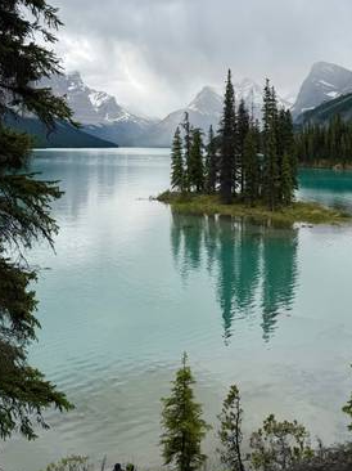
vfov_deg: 43.7
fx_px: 570
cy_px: 134
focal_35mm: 42
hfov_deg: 34.2
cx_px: 211
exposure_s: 1/3953
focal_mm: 6.76
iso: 80
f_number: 1.78
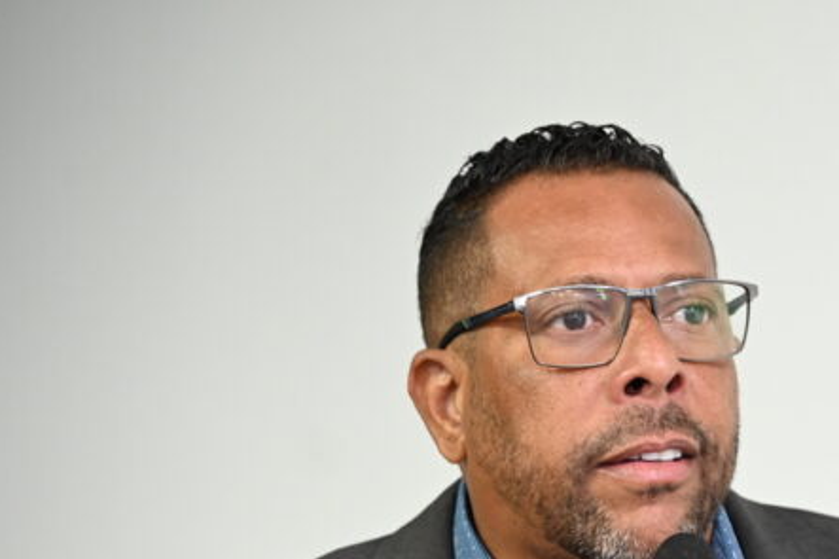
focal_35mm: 208
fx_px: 4845
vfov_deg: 6.6
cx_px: 687
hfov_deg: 9.9
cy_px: 377
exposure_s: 1/60
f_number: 4
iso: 4000
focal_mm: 120
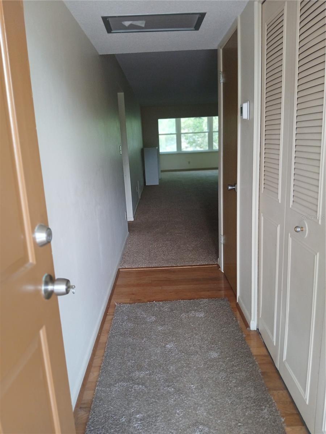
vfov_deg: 67.3
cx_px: 163
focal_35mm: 26
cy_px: 217
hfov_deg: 53.1
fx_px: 326
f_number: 1.8
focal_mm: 3.98
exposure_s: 1/60
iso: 250
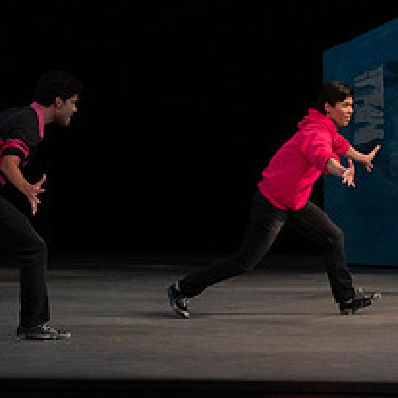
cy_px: 72
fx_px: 4605
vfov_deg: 4.9
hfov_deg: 4.9
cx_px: 458
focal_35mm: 354
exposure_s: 1/400
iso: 3200
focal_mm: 148
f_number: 4.5
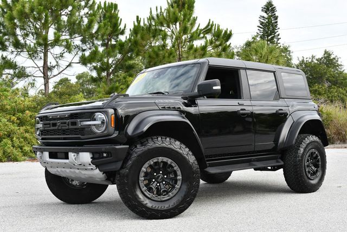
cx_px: 174
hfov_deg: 41.1
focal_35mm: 48
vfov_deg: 28.1
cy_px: 116
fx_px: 463
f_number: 5.6
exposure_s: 1/250
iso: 200
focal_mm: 24
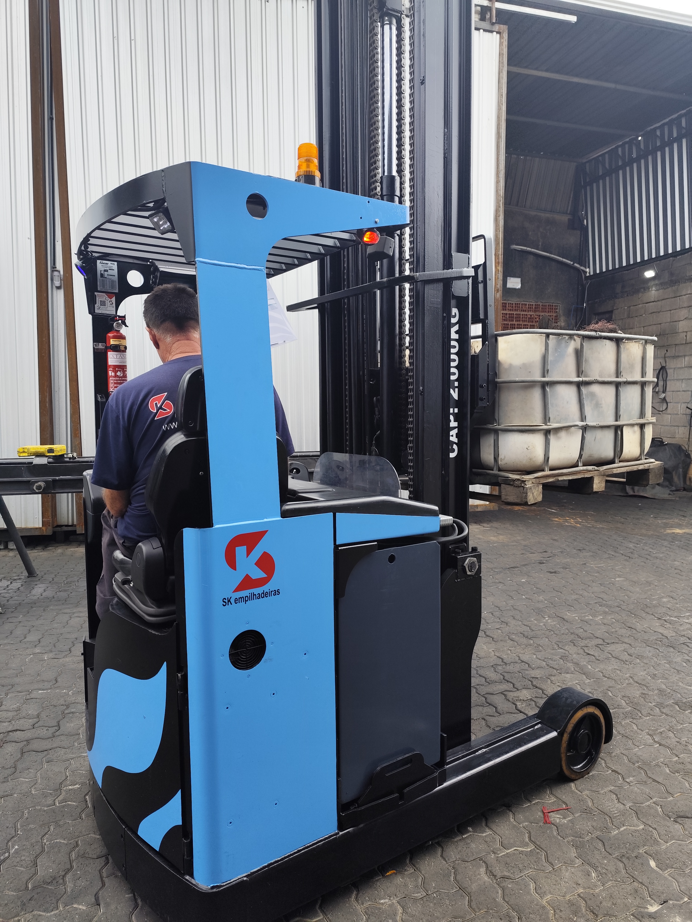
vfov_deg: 73.9
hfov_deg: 58.9
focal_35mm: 23
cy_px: 461
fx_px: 613
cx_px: 346
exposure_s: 1/720
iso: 50
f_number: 1.65
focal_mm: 6.14
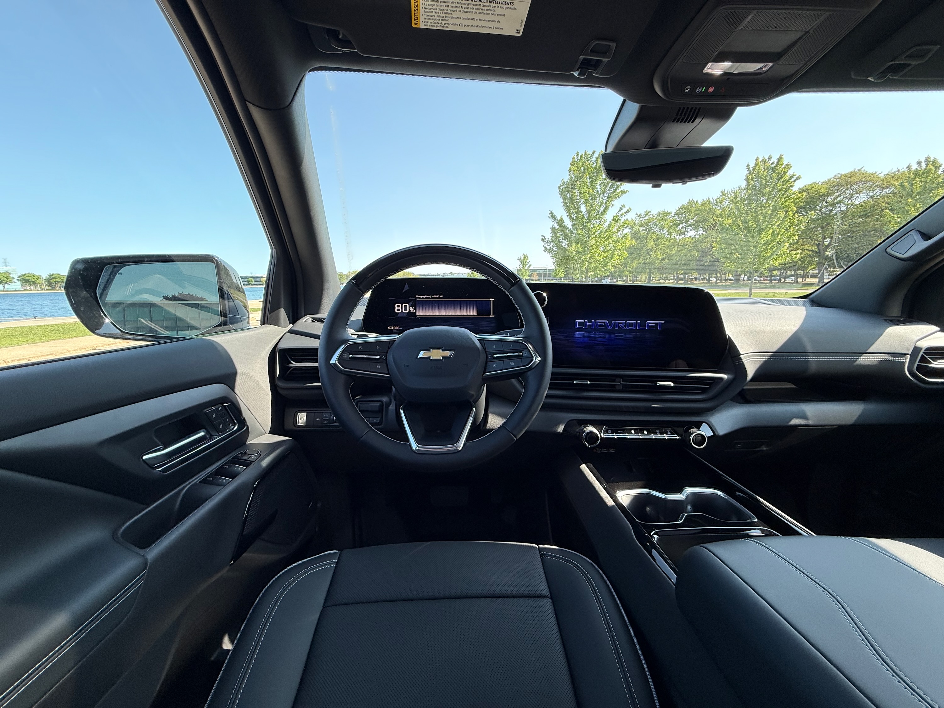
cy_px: 354
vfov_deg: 85.7
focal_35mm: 14
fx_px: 382
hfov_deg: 102.1
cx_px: 472
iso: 50
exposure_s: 1/178
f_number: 2.2
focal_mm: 2.22
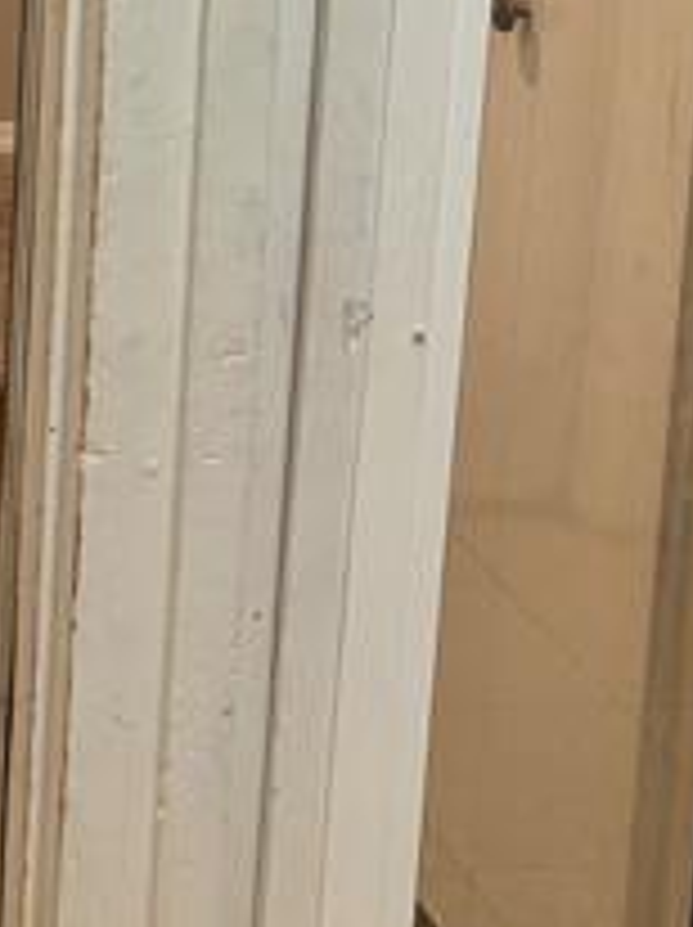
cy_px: -184
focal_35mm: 97
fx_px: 2595
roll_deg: -1.3
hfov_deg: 13.8
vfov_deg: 19.1
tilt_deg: -10.5
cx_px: -490
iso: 125
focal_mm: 5.96
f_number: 1.6
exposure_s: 1/60
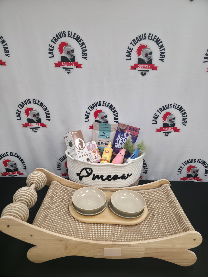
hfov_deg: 58.9
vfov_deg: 73.9
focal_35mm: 23
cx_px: 104
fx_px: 184
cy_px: 138
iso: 200
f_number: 1.7
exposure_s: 1/120
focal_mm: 6.3
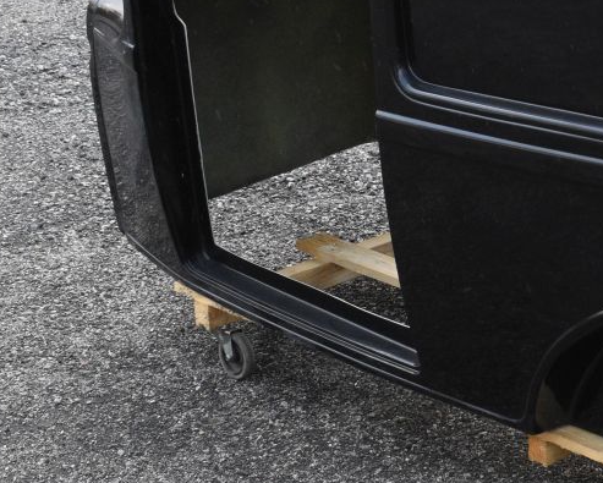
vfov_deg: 13.5
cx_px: 766
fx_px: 2036
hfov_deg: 16.0
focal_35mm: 114
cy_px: 125
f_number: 8
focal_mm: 26
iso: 1250
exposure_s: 1/250
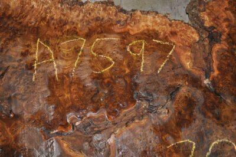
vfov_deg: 34.2
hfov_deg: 49.6
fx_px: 255
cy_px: 78
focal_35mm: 39
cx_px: 118
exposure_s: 1/60
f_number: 4
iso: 800
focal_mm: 26
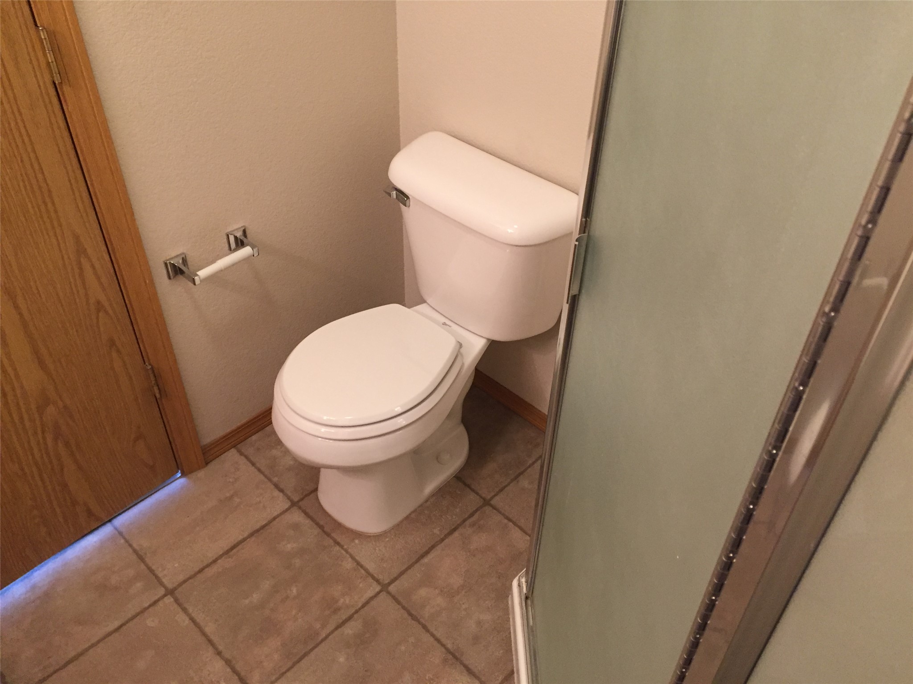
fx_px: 765
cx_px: 456
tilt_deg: -40.5
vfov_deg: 48.2
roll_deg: -1.0
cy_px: 342
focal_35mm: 29
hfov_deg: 61.7
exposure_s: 1/30
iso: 125
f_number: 2.2
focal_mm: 4.15
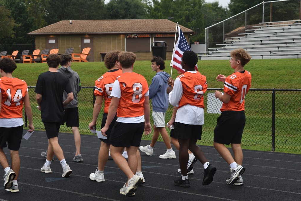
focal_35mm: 84
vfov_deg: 16.4
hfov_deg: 24.3
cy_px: 101
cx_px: 150
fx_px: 698
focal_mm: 55
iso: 200
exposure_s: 1/320
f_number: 5.6
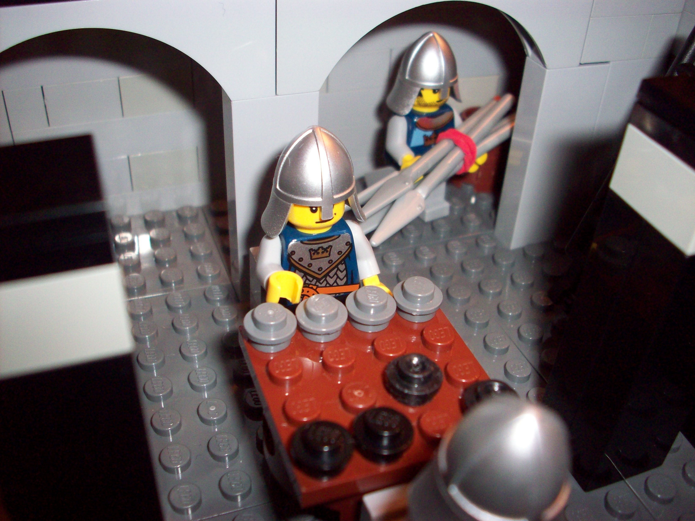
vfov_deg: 38.7
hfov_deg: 50.1
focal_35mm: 37
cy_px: 260
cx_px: 348
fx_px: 743
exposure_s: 1/45.3
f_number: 2.8
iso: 160
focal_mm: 6.2
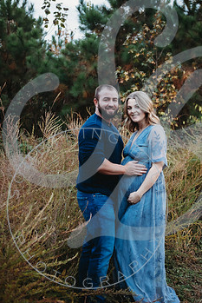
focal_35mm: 49
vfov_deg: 40.3
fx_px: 412
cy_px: 142
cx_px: 127
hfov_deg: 27.5
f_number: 2.8
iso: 400
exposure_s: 1/250
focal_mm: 38
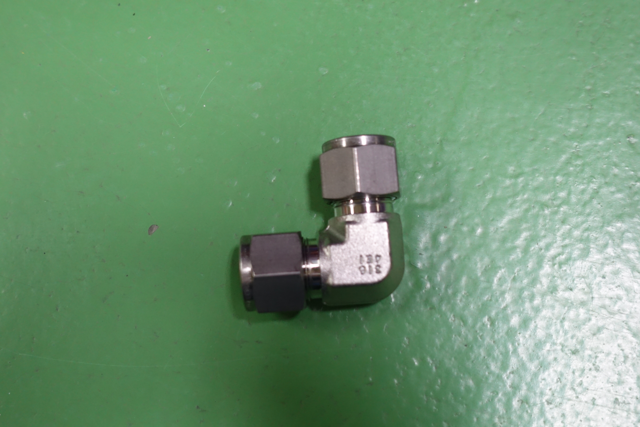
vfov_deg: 28.6
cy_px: 214
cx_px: 320
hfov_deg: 41.9
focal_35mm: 47
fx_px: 835
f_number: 2.8
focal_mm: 17.27
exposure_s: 1/30
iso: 800
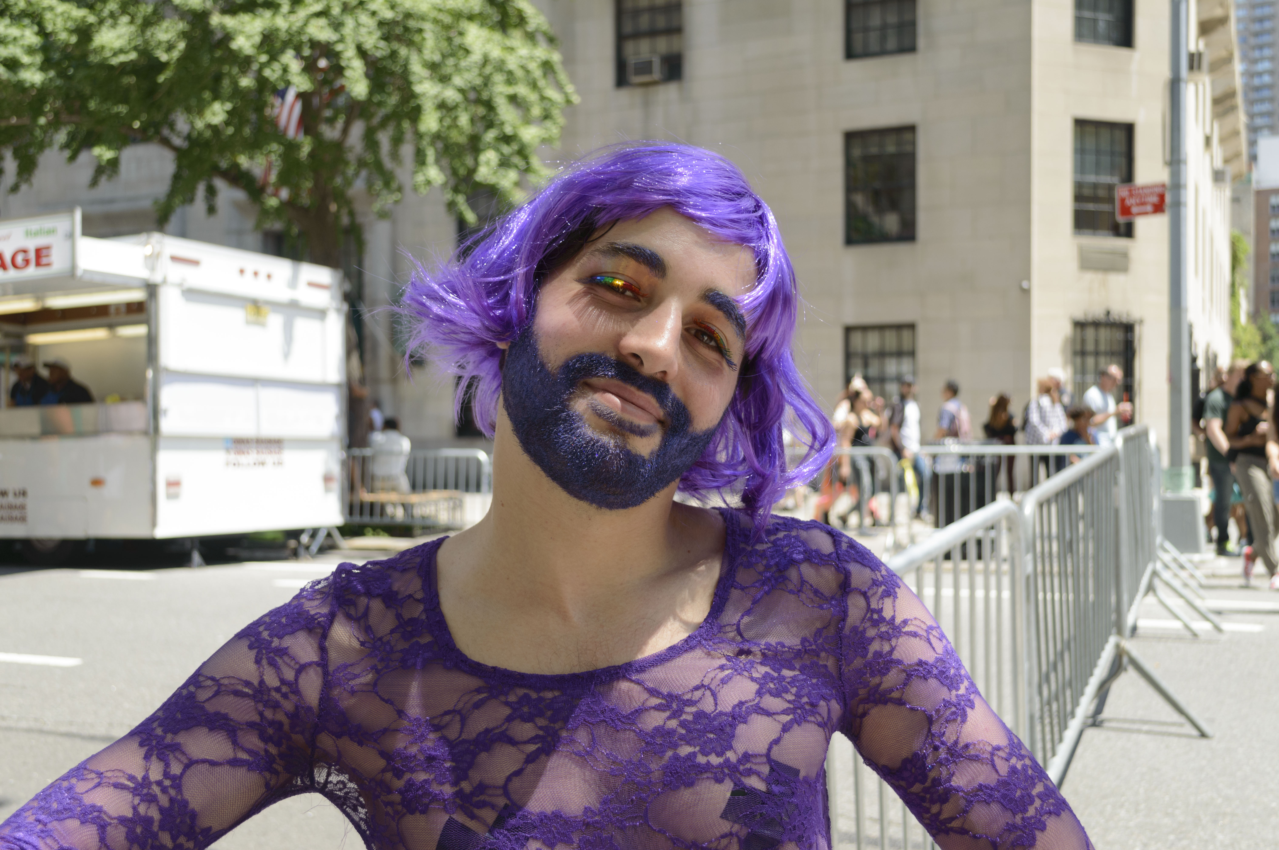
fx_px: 1278
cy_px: 425
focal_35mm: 36
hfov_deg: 53.2
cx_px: 640
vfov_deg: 36.8
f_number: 4
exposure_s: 1/400
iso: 200
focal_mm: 24
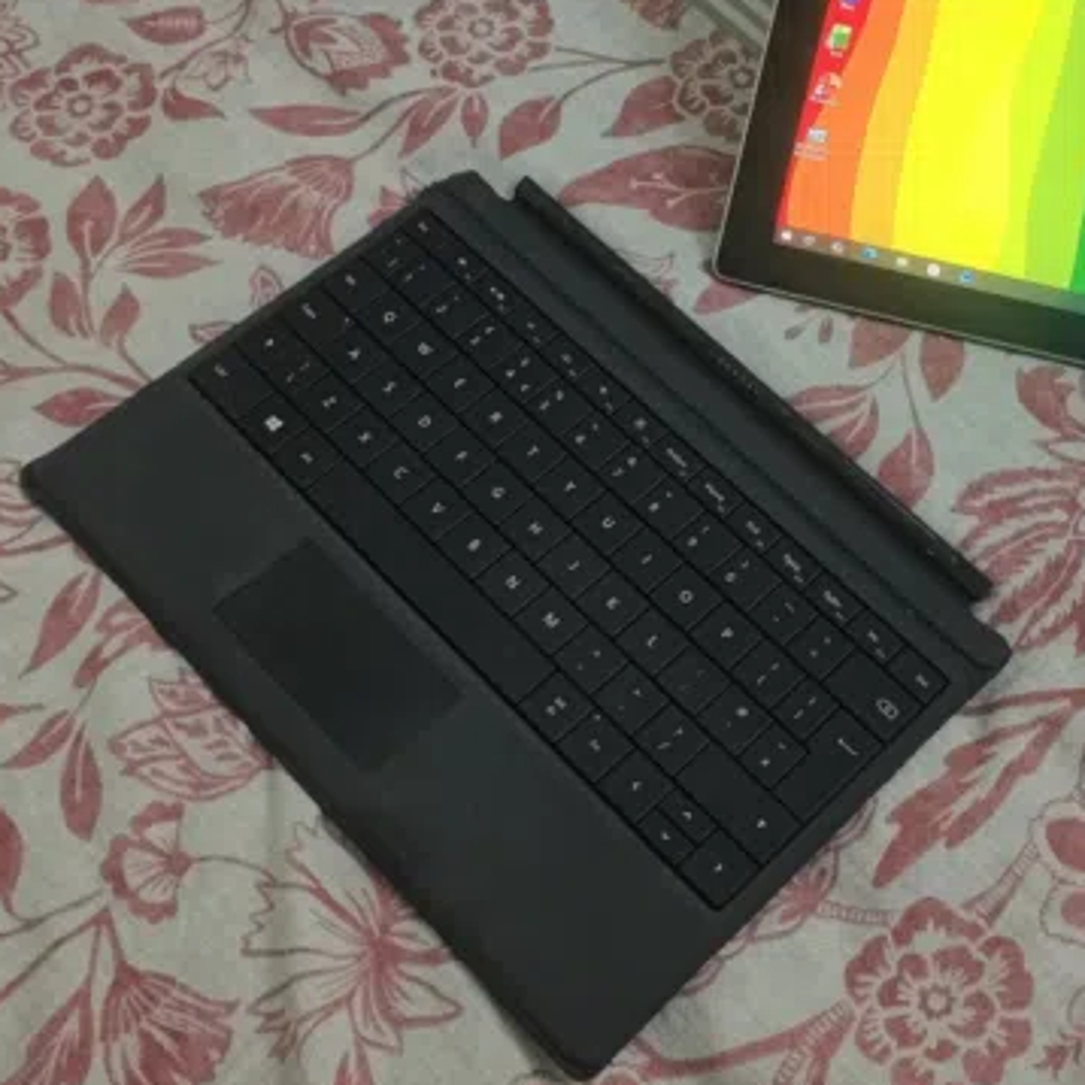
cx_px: 830
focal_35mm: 49
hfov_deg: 33.9
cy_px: 379
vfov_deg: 34.4
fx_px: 1738
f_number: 1.8
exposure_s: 1/54
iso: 160
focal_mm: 6.06
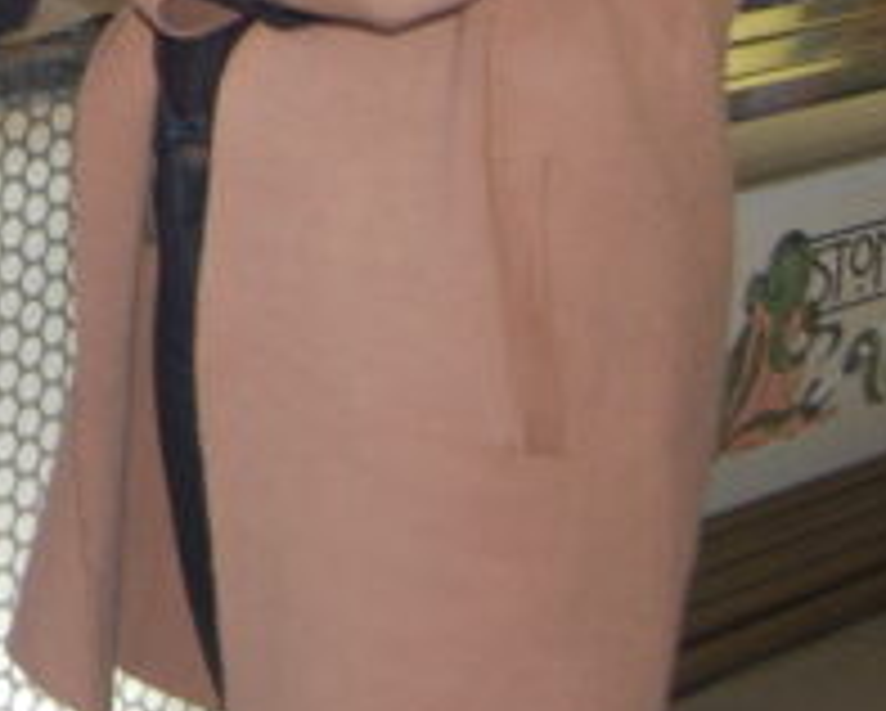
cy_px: -374
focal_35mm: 114
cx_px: -742
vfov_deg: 12.8
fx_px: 2992
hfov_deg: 14.6
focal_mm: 20
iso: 400
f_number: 3.8
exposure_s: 1/60
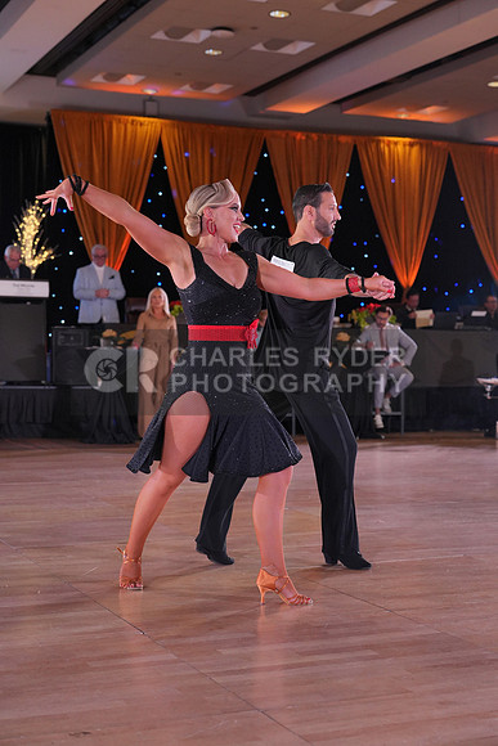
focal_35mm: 59
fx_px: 1223
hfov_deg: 23.0
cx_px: 249
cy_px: 373
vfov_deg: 33.9
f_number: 4
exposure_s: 1/400
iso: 1600
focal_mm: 59
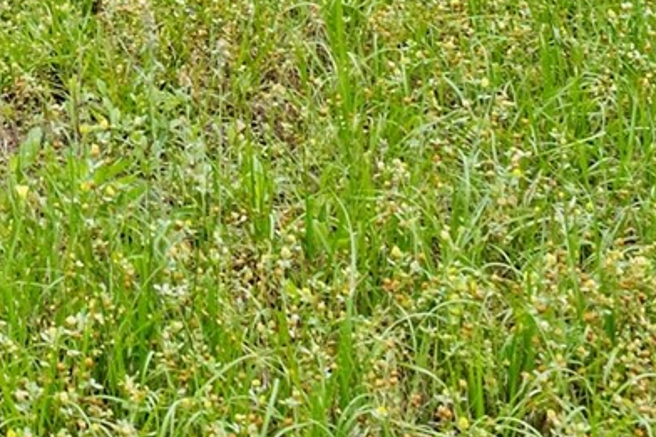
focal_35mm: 122
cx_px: -437
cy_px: -765
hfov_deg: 15.1
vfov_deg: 9.4
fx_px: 2222
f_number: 8
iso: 800
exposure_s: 1/160
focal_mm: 22
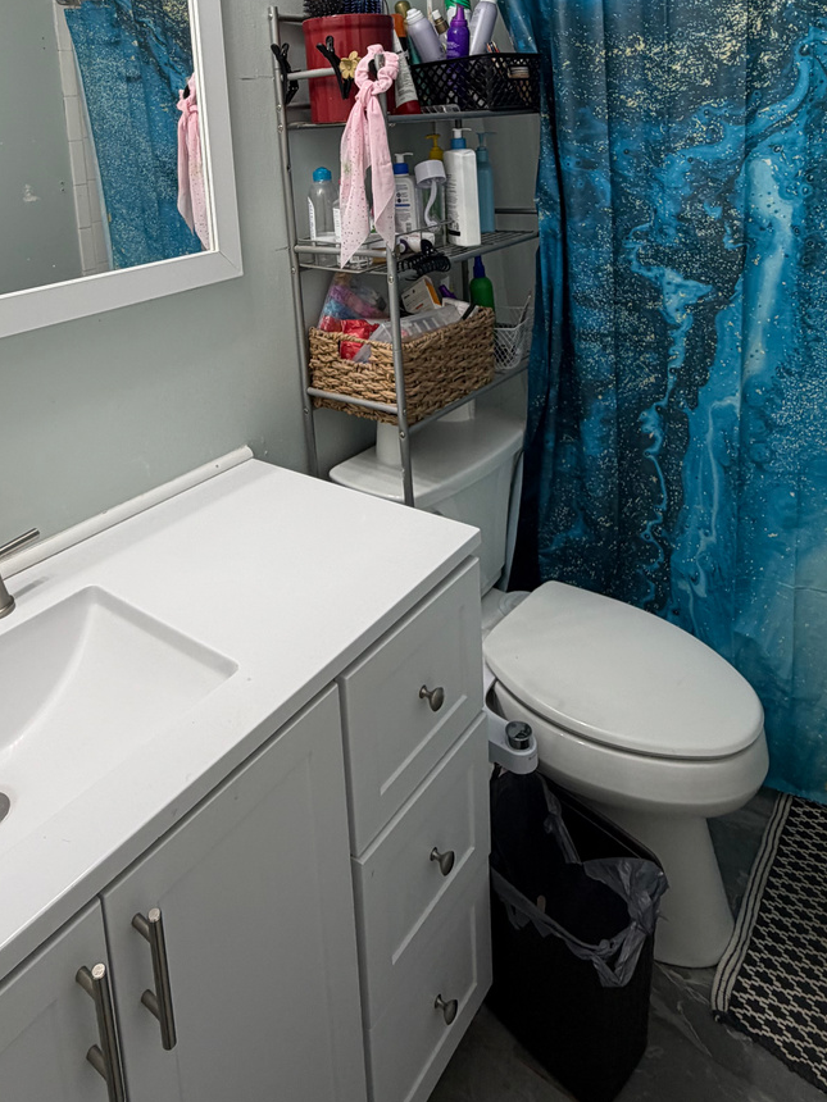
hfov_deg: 54.7
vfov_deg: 64.6
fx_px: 796
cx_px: 355
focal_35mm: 25
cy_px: 258
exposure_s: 1/120
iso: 64
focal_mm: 2.22
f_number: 2.2
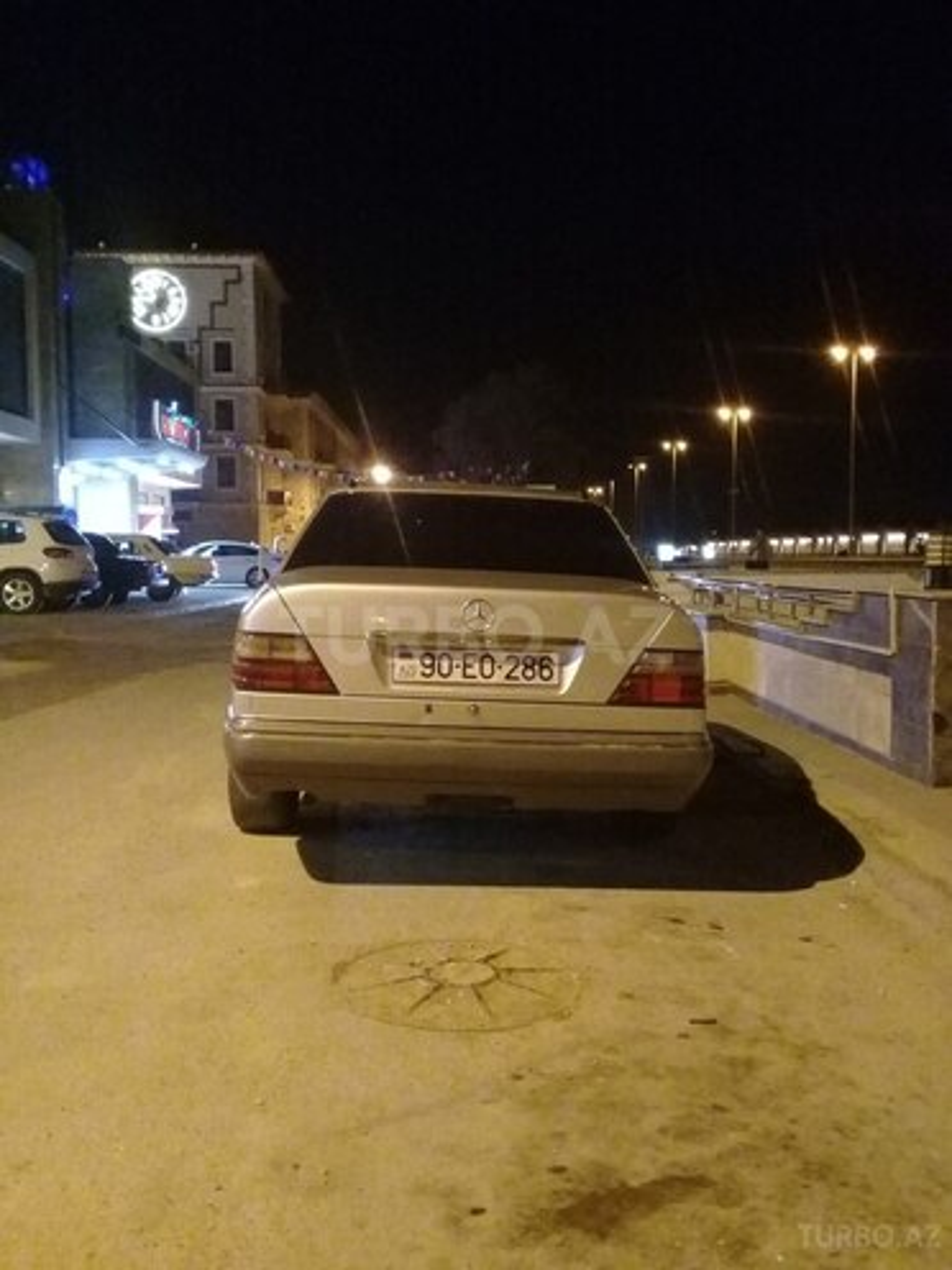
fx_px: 1137
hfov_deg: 45.4
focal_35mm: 31
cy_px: 635
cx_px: 476
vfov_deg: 58.4
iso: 800
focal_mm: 3.3
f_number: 2.2
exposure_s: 1/17
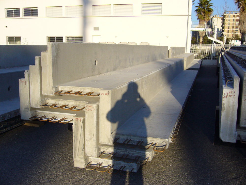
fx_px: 249
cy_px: 92
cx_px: 123
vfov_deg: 40.7
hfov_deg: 52.6
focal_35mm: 35
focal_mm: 5.8
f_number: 5.6
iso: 80
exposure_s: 1/400
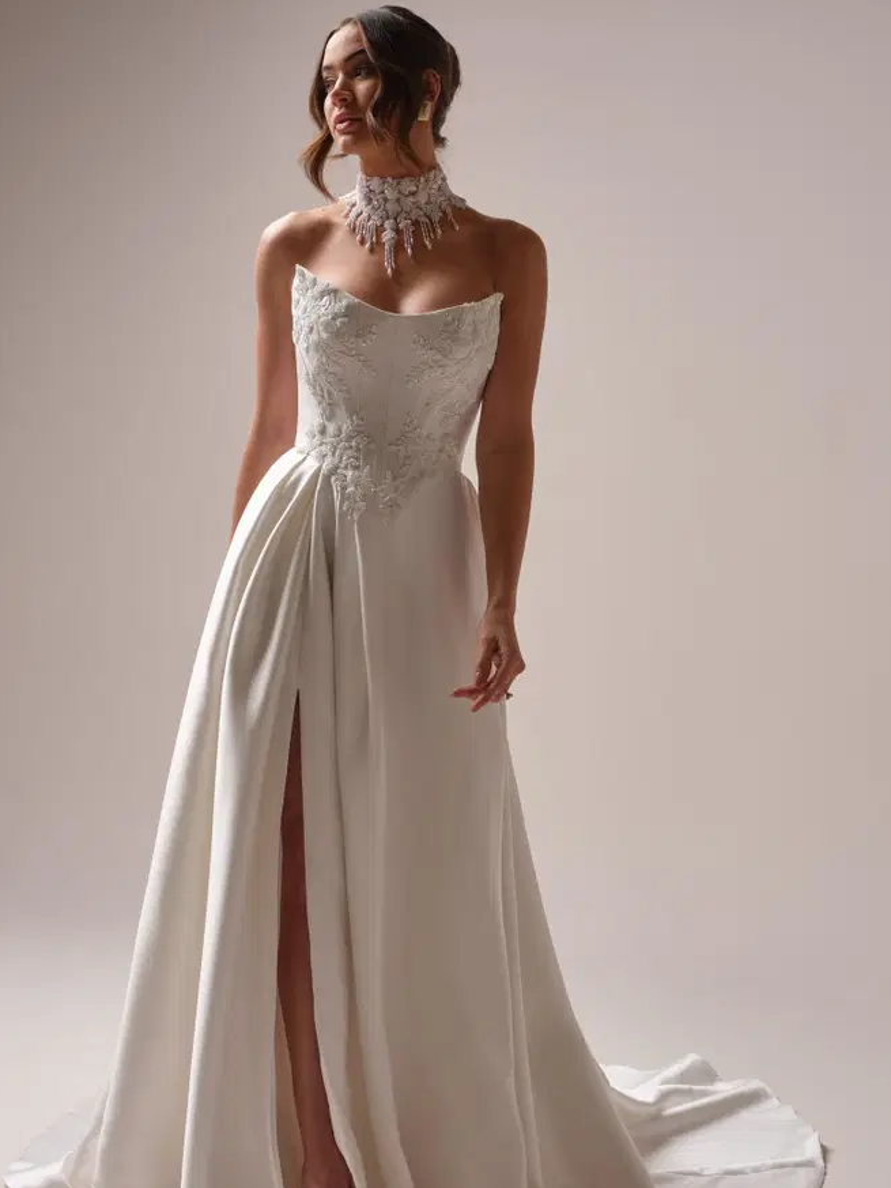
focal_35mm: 77
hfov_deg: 19.1
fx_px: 2642
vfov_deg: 25.3
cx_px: 435
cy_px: 661
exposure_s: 1/125
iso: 800
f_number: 11
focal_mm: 70.4
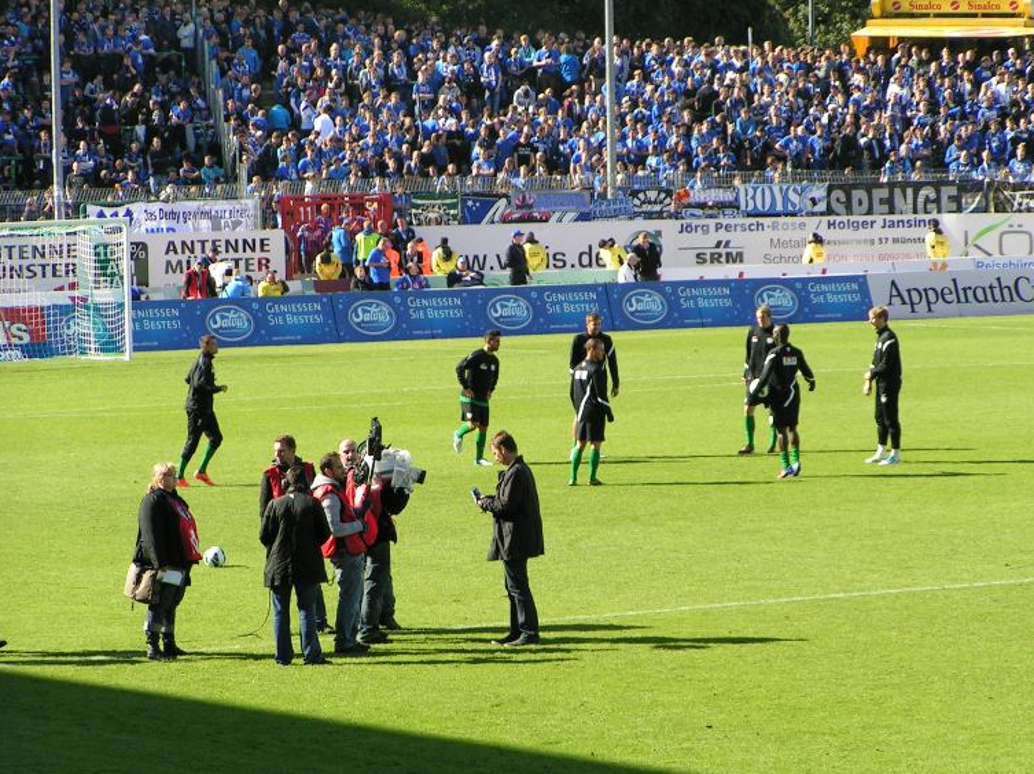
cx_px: 520
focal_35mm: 219
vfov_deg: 6.8
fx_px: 6539
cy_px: 401
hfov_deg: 9.0
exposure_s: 1/320
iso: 50
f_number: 4.5
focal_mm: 31.5
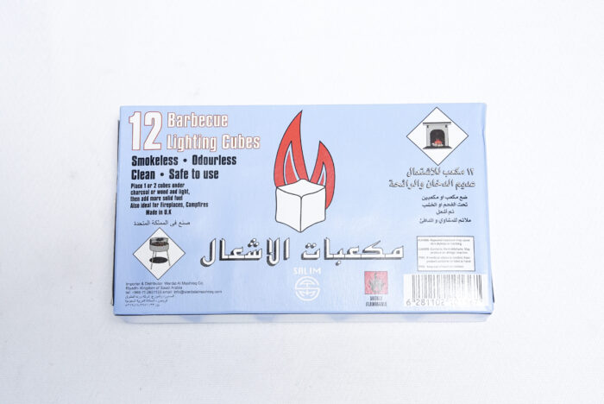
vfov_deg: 19.5
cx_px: 302
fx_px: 1175
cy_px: 202
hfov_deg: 28.8
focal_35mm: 70
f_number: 8
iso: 3200
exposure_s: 1/250
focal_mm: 70
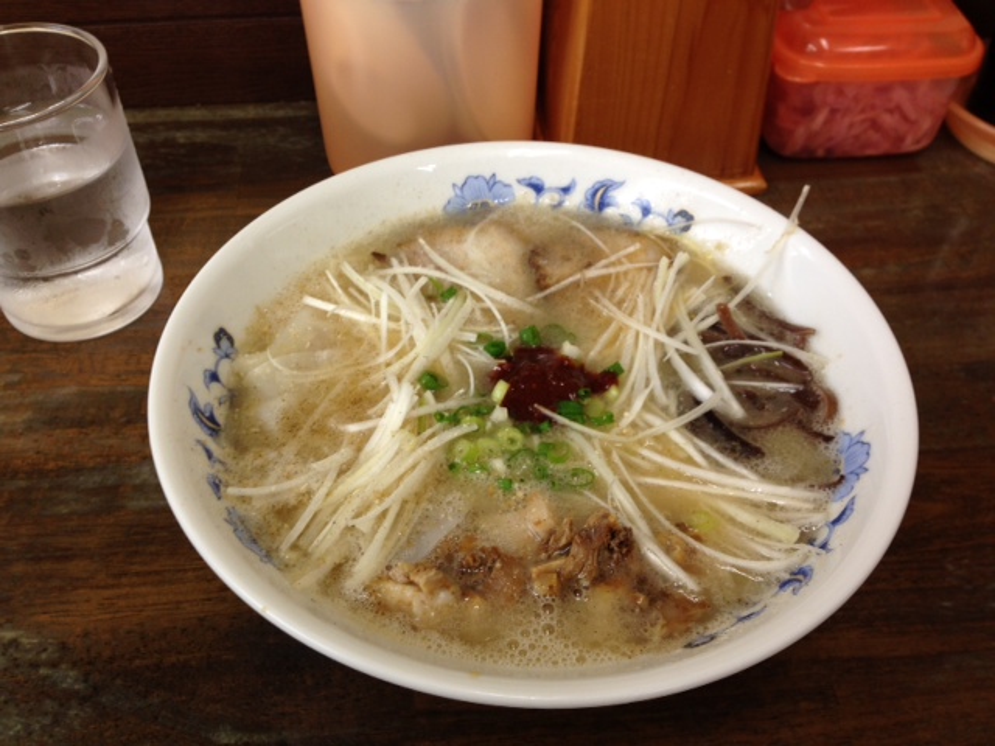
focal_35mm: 33
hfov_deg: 55.4
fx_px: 949
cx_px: 498
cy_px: 373
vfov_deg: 42.9
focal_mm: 4.12
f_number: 2.4
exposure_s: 1/20
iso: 50
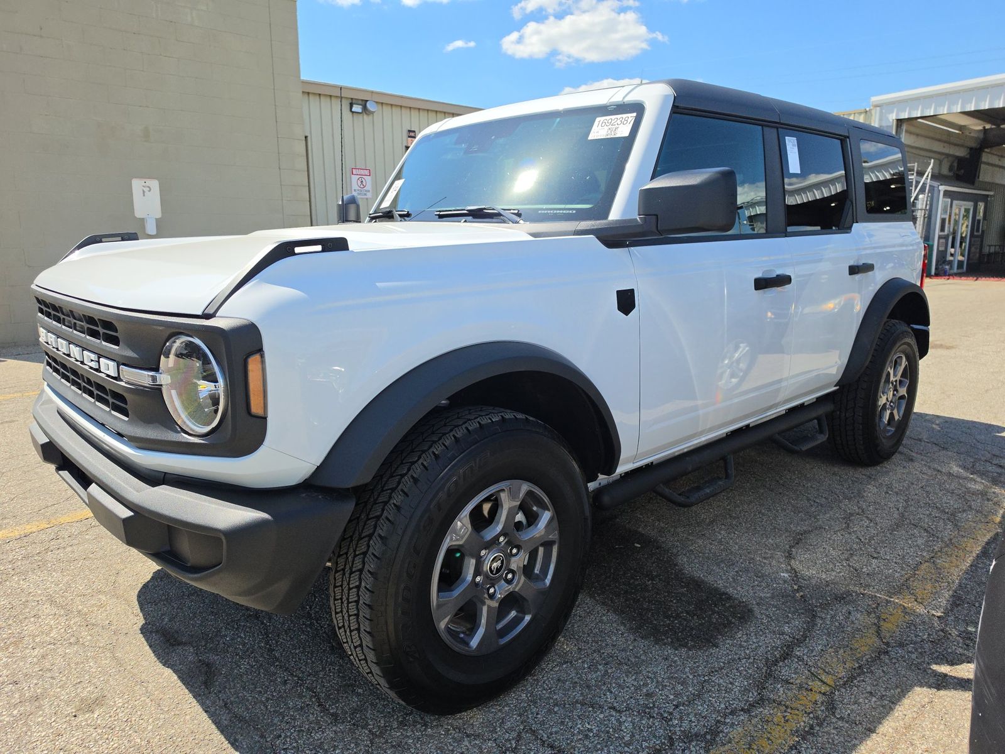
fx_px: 668
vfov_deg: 58.9
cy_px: 377
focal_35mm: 23
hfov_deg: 73.9
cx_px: 502
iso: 64
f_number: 1.4
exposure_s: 1/6572
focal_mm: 6.5
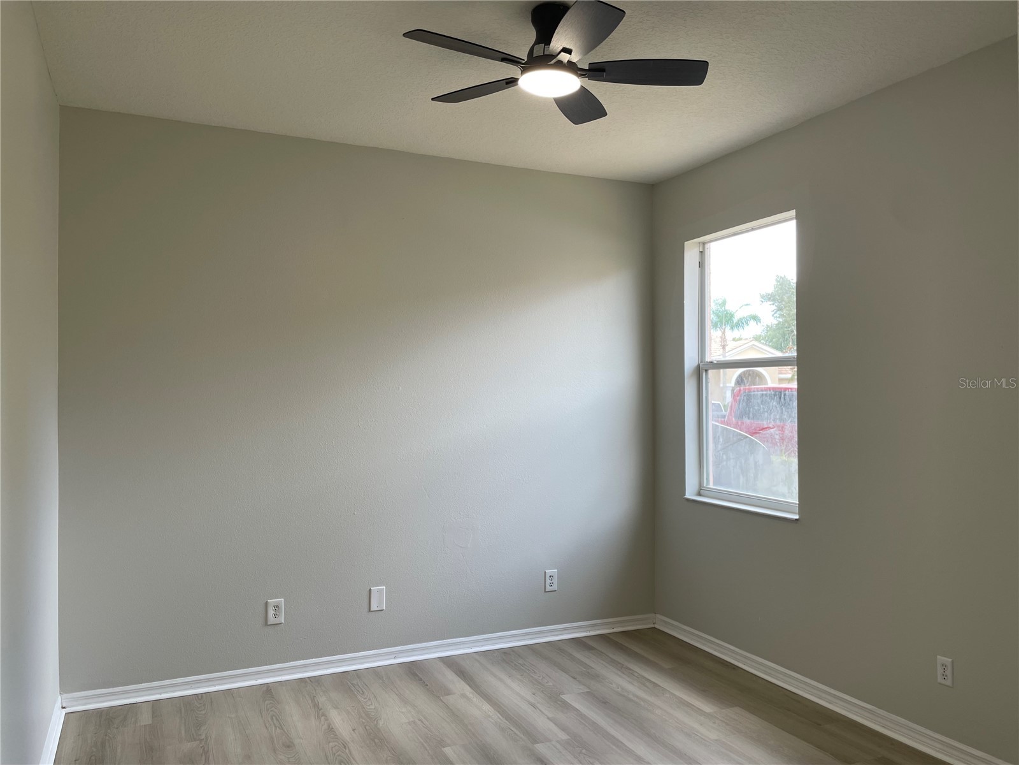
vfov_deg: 53.1
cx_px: 510
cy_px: 382
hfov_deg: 67.3
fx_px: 765
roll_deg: +0.3
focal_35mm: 26
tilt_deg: -0.9
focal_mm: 4.2
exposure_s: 1/120
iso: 32
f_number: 1.6
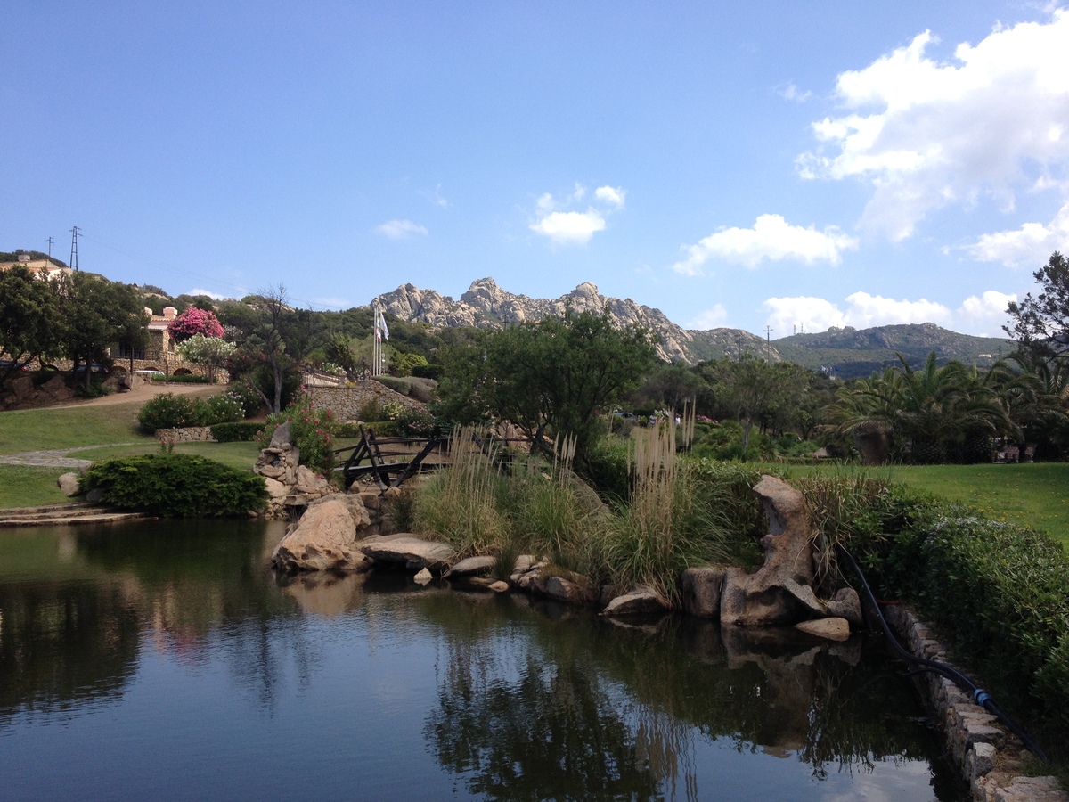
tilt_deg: +0.7
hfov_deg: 52.6
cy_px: 401
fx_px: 1081
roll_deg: +0.2
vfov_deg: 40.7
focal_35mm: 35
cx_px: 534
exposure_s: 1/1151
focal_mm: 4.28
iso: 50
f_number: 2.4
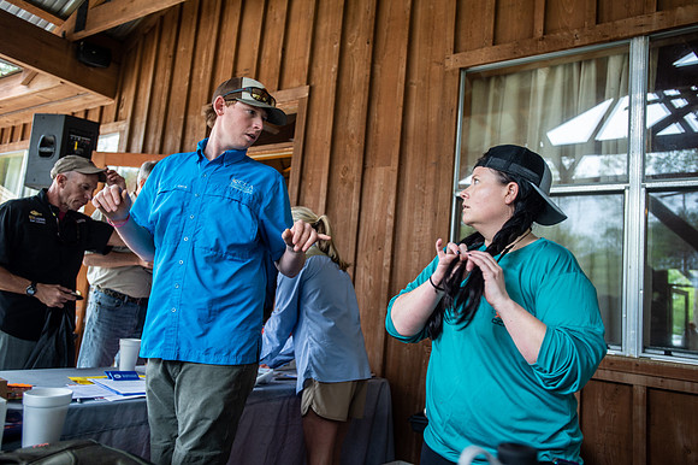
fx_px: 543
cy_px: 232
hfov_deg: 65.5
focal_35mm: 28
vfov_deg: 46.4
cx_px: 349
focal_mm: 28
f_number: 2.8
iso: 400
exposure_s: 1/100
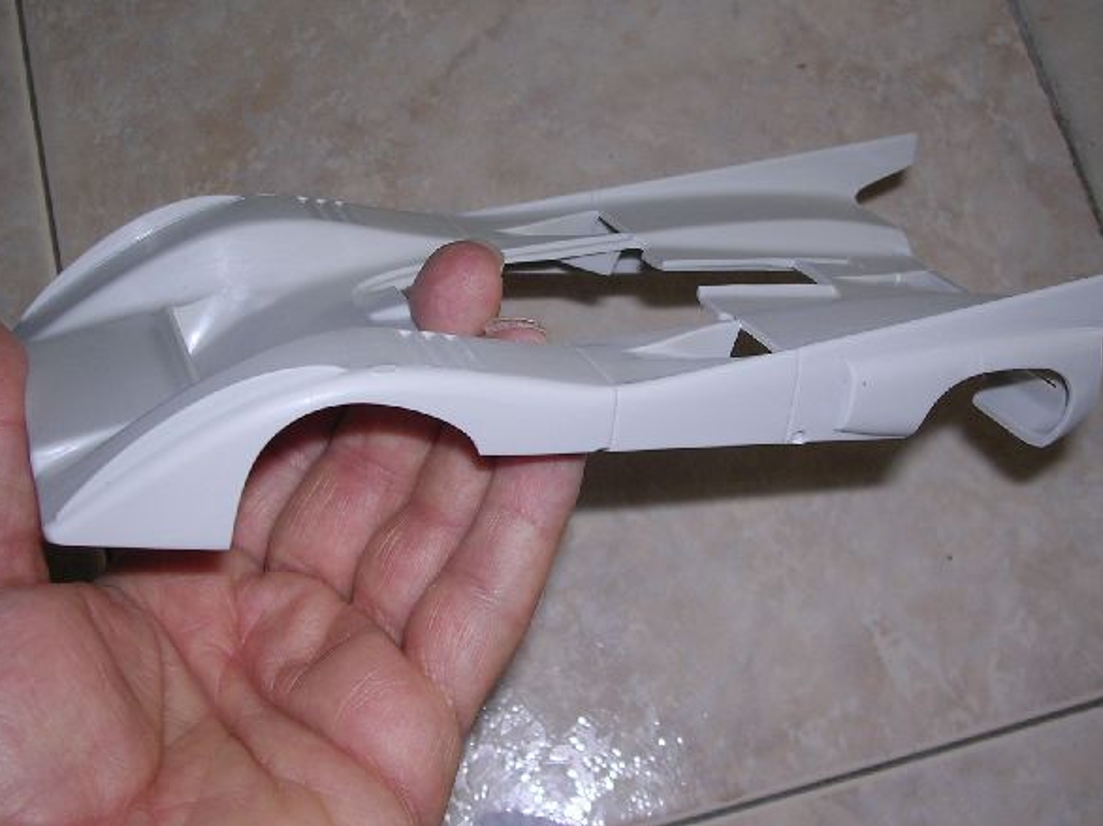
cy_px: 376
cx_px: 576
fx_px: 1497
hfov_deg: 40.4
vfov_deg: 30.8
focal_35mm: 47
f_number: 3
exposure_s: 1/60.1
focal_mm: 6.6
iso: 100
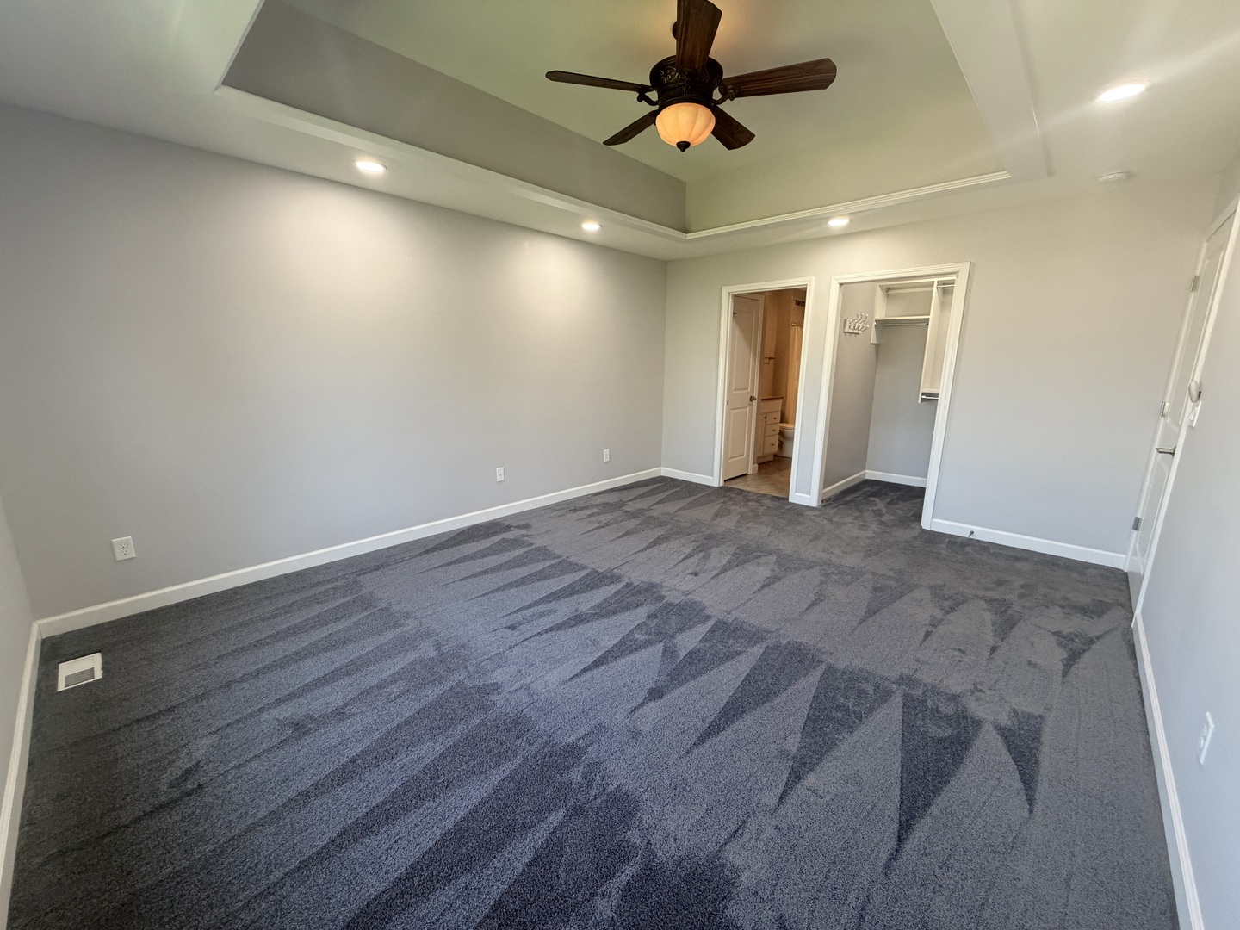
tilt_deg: -12.8
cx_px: 620
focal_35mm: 14
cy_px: 465
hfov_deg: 102.1
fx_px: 502
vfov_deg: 85.7
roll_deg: -0.4
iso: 250
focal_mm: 2.22
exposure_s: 1/120
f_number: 2.2
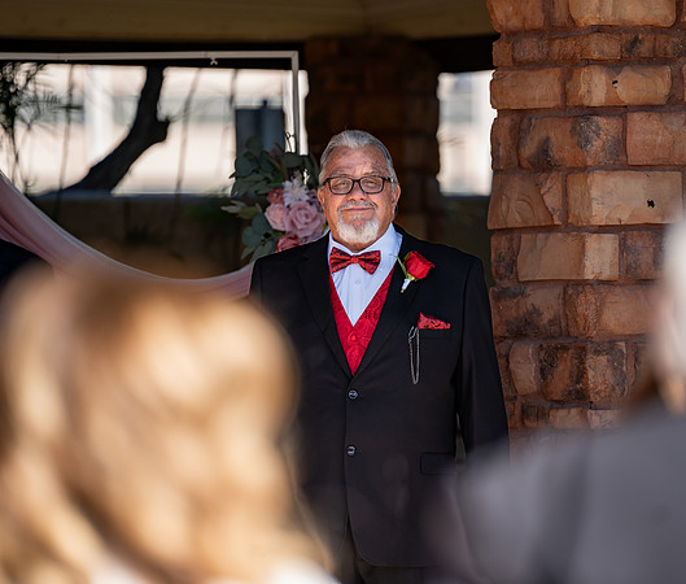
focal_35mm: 234
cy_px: 292
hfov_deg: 8.1
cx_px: 438
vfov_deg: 6.9
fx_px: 4863
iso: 100
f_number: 2.8
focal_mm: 200
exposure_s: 1/500
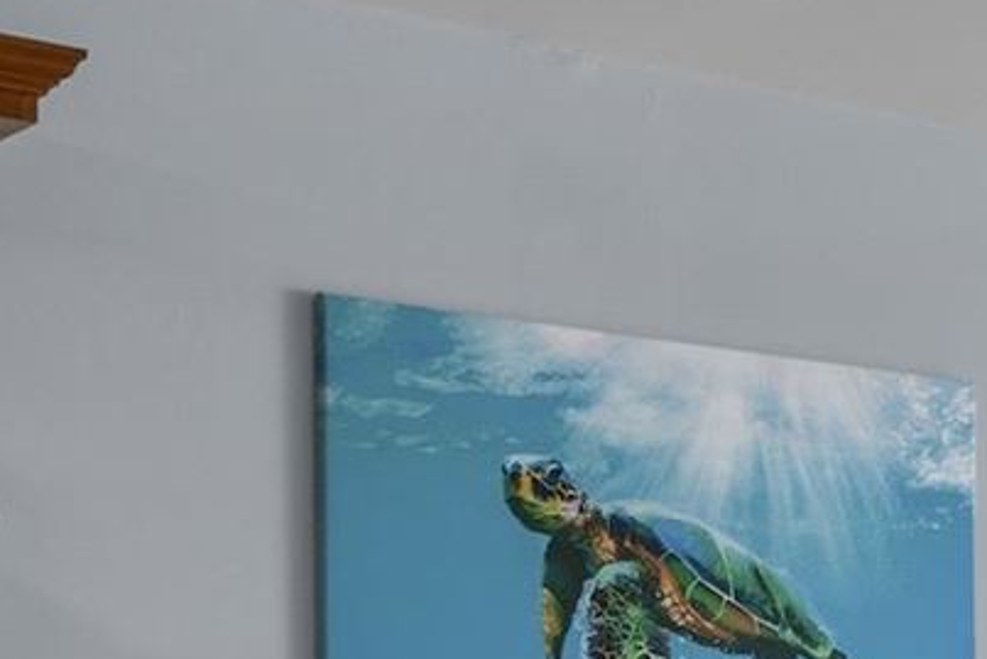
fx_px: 3346
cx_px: 1563
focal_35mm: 122
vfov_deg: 10.8
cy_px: 990
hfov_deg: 15.3
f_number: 8
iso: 100
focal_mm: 16
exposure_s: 1/15
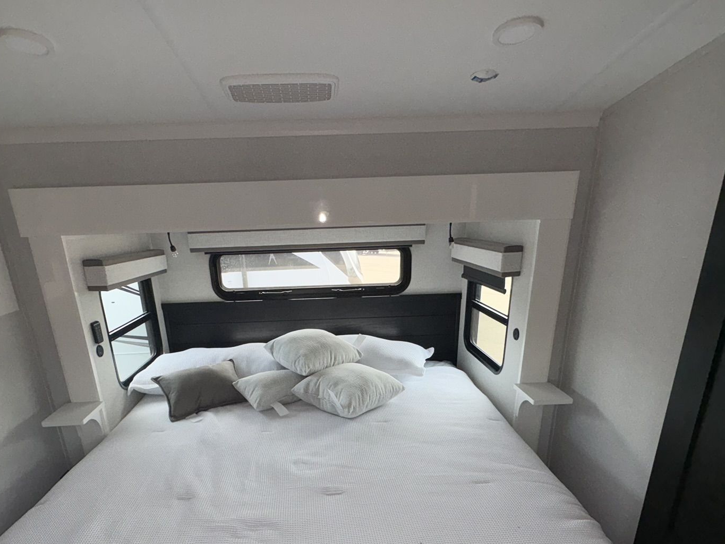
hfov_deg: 78.9
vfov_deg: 61.2
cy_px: 382
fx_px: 440
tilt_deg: -18.7
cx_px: 335
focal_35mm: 21
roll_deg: +2.9
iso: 50
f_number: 2.2
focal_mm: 2.22
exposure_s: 1/122
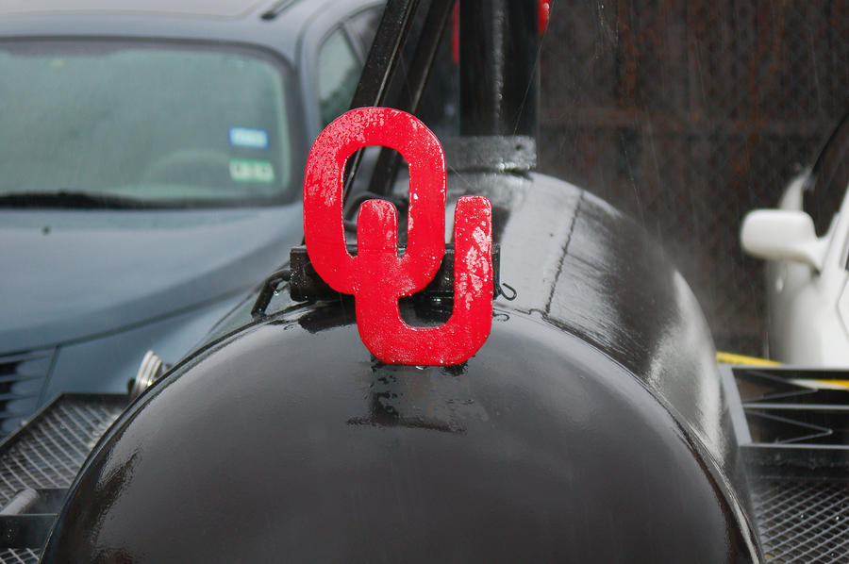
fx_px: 2827
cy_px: 282
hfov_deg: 17.1
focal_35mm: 120
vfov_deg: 11.4
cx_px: 424
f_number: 5.6
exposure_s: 1/100
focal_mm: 80
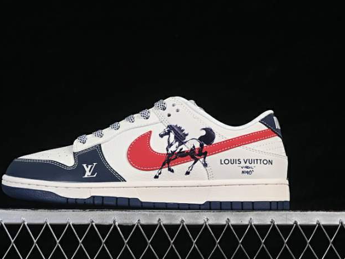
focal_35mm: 85
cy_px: 126
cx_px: 148
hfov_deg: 23.0
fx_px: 847
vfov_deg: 17.4
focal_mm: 50
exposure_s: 1/80
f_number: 8
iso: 160
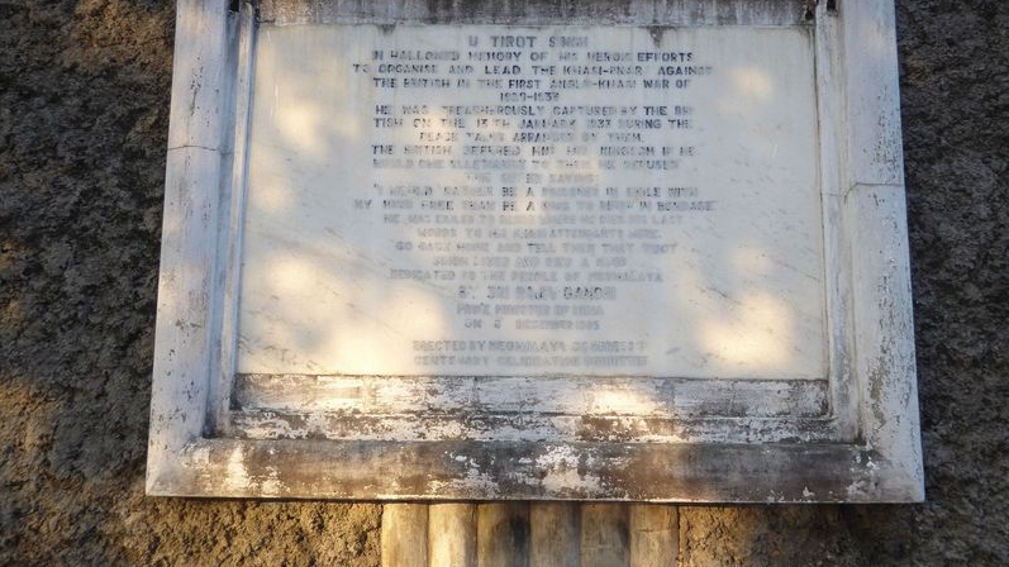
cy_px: 273
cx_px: 505
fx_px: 936
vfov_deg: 33.7
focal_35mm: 35
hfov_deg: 56.6
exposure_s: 1/100
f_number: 3.5
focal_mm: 5.4
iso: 80
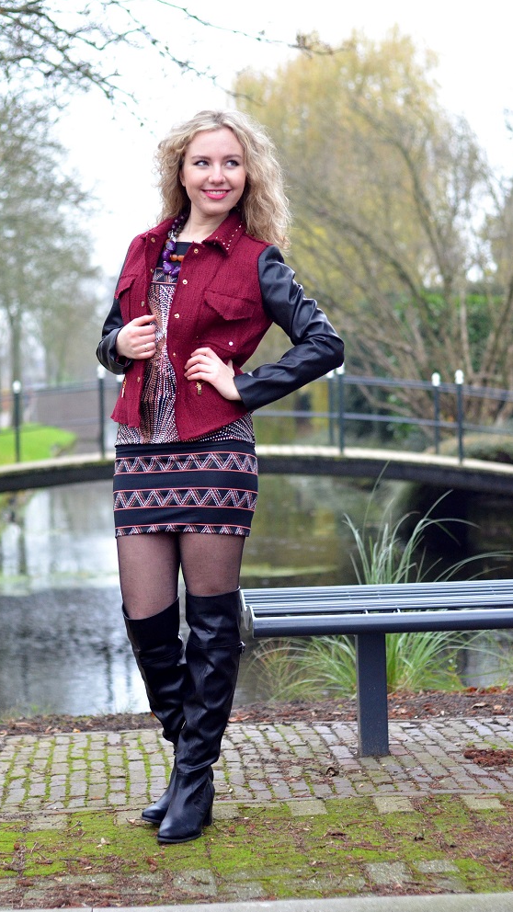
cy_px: 458
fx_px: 1910
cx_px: 211
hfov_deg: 15.3
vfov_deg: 26.8
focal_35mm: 79
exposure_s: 1/640
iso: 2000
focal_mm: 50
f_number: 2.8
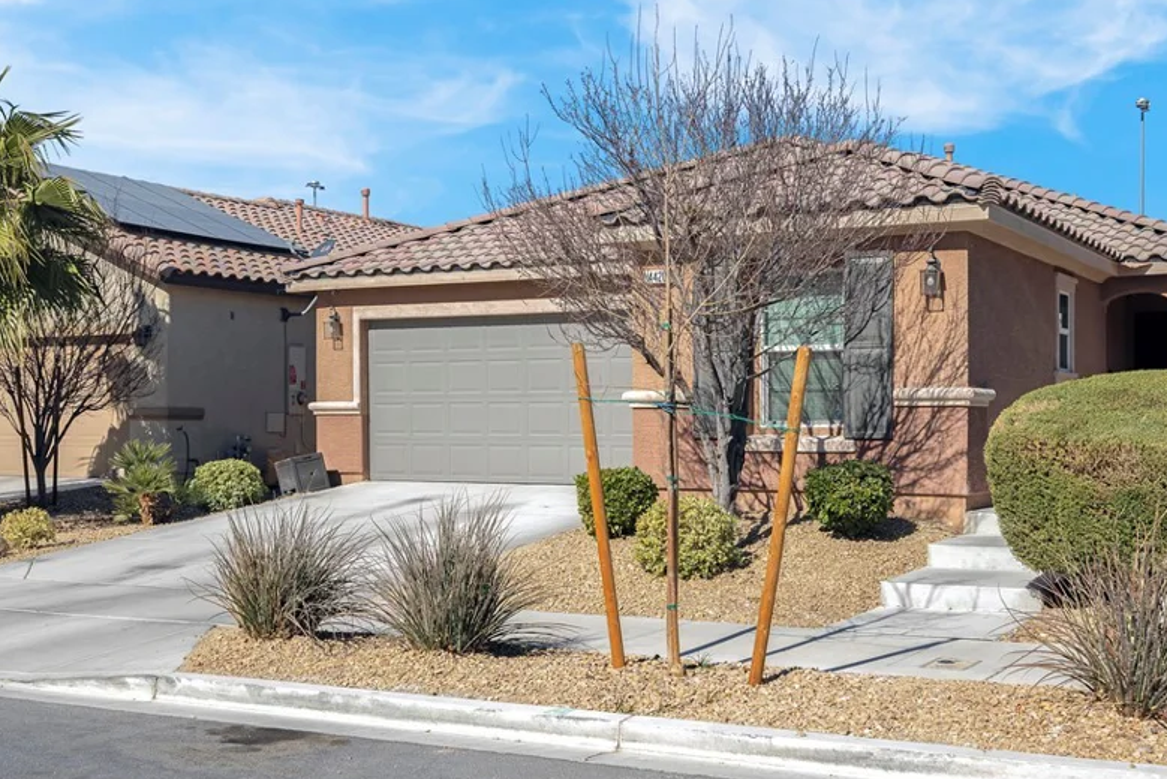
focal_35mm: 46
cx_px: 671
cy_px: 471
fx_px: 1492
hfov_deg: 42.6
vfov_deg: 29.2
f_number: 9
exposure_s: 1/320
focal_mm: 35
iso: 100
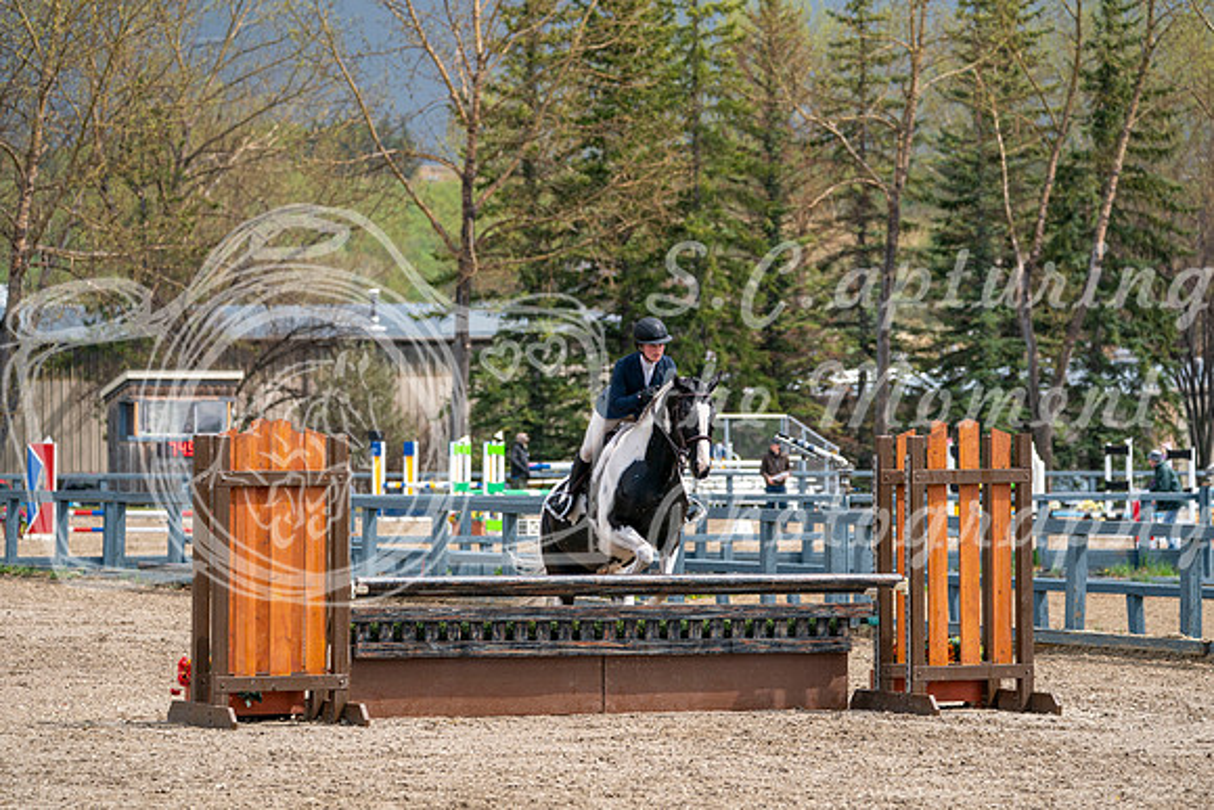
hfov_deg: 11.2
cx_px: 607
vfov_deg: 7.5
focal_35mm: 183
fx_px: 6172
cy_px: 405
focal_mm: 183
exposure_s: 1/1250
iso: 500
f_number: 5.6
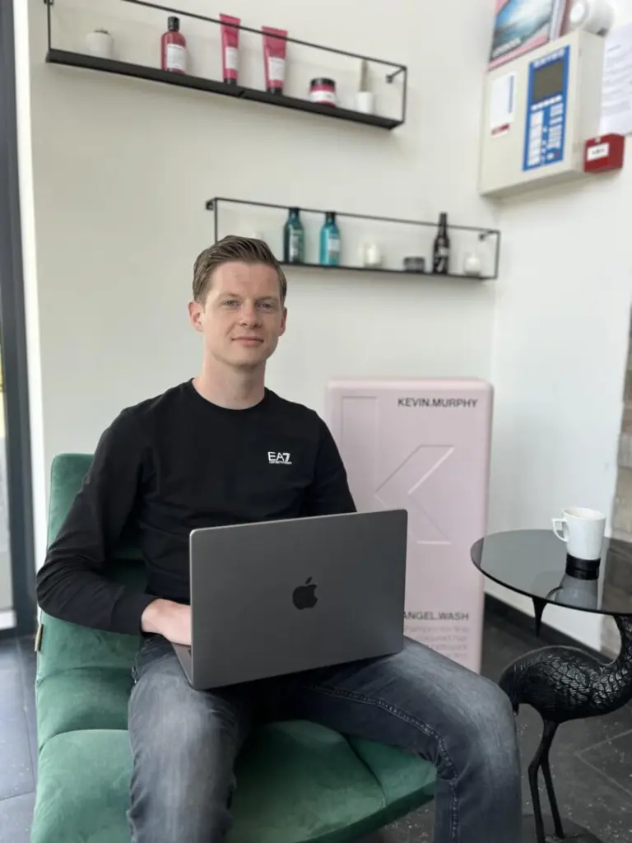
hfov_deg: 53.1
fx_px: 633
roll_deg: -0.8
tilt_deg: -7.9
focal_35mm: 26
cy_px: 422
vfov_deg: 67.3
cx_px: 316
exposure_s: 1/240
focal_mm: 5.1
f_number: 1.6
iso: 40
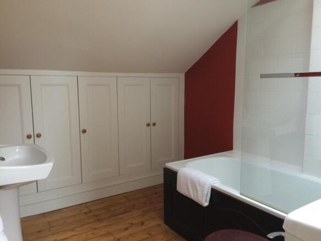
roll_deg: +0.2
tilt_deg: -6.8
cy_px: 120
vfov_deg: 48.2
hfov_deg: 61.7
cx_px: 160
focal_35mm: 29
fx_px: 269
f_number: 2.2
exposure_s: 1/30
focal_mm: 4.15
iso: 125
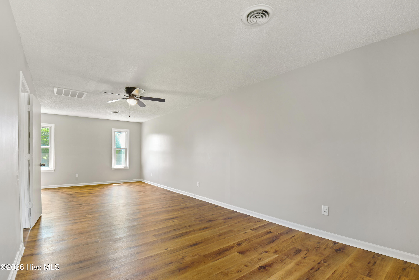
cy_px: 140
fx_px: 186
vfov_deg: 73.8
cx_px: 210
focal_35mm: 16
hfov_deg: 96.7
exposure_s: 2.5
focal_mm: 16
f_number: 9
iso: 100
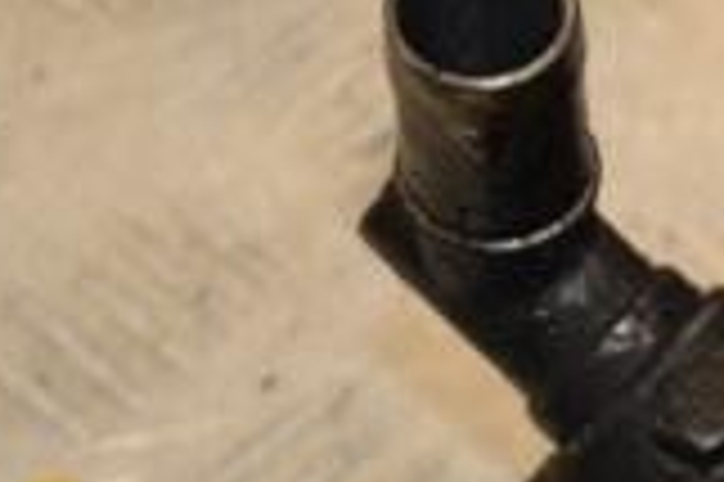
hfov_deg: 6.3
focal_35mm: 324
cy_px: 748
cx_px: 1070
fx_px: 6509
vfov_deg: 4.2
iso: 800
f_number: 5
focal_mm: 58
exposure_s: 1/200
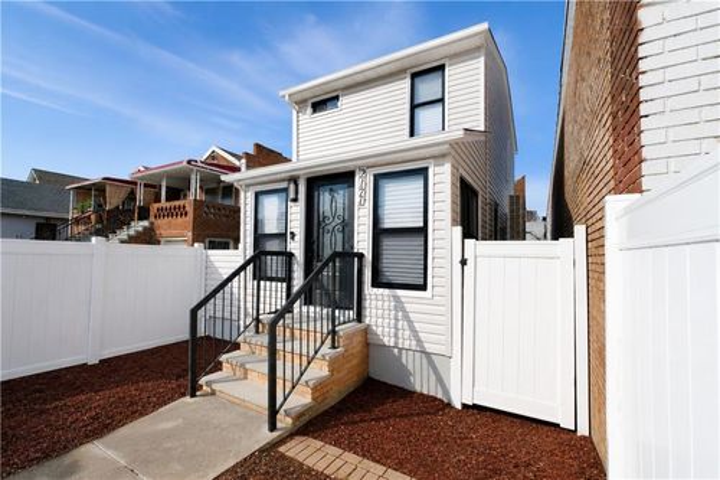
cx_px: 360
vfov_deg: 77.3
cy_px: 240
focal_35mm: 15
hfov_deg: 100.4
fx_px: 300
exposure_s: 1/400
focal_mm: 10
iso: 320
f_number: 9
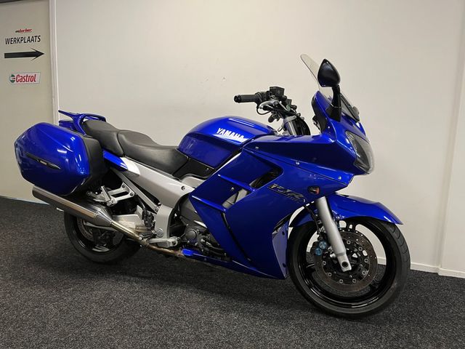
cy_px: 174
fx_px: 349
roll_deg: -2.3
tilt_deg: -8.1
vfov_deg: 53.1
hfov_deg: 67.3
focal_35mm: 26
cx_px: 232
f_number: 1.6
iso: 80
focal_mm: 5.1
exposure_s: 1/50
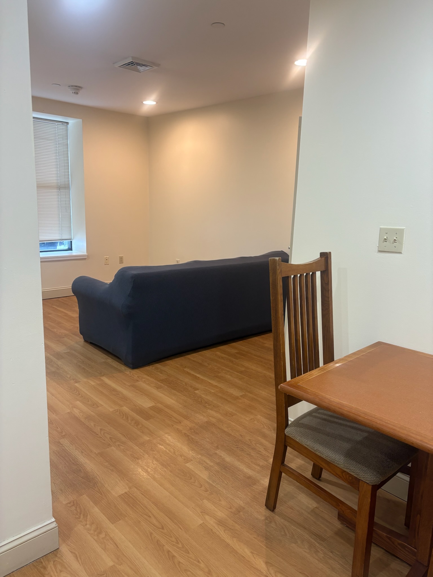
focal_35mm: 26
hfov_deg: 53.1
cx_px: 216
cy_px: 288
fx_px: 434
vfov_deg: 67.3
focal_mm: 5.96
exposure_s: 1/60
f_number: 1.6
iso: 125
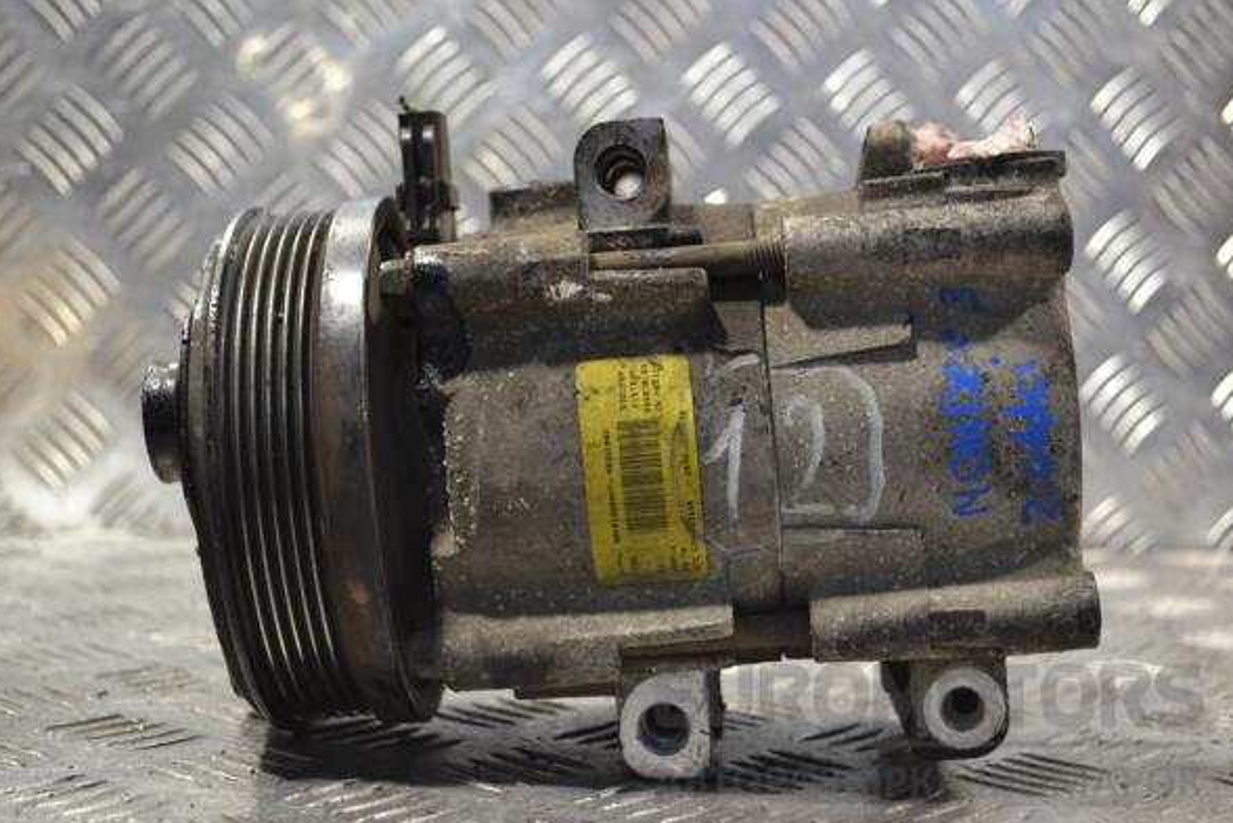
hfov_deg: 36.2
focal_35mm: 55
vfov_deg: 24.6
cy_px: 417
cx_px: 615
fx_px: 1884
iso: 400
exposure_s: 1/50
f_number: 5
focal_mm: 36
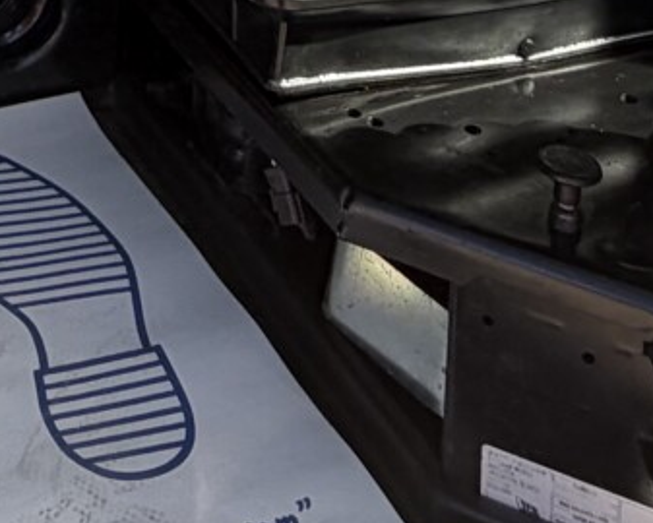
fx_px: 1566
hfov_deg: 22.7
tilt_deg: -2.9
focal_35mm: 81
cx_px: 8
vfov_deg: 14.6
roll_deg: -1.1
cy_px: -608
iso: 50
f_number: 2.2
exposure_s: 1/261
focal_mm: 2.22
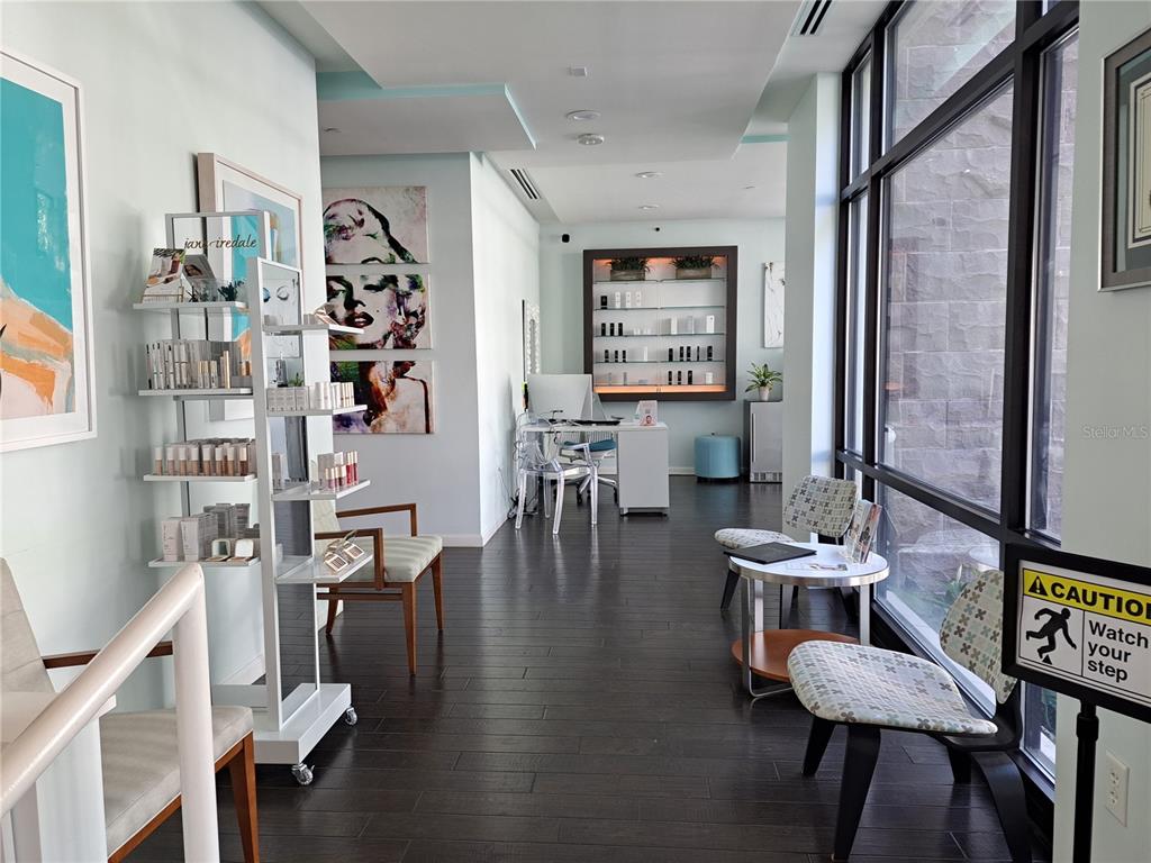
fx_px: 798
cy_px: 432
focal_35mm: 24
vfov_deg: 56.8
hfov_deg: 71.6
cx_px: 576
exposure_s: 1/60
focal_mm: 5.23
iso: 100
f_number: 1.8
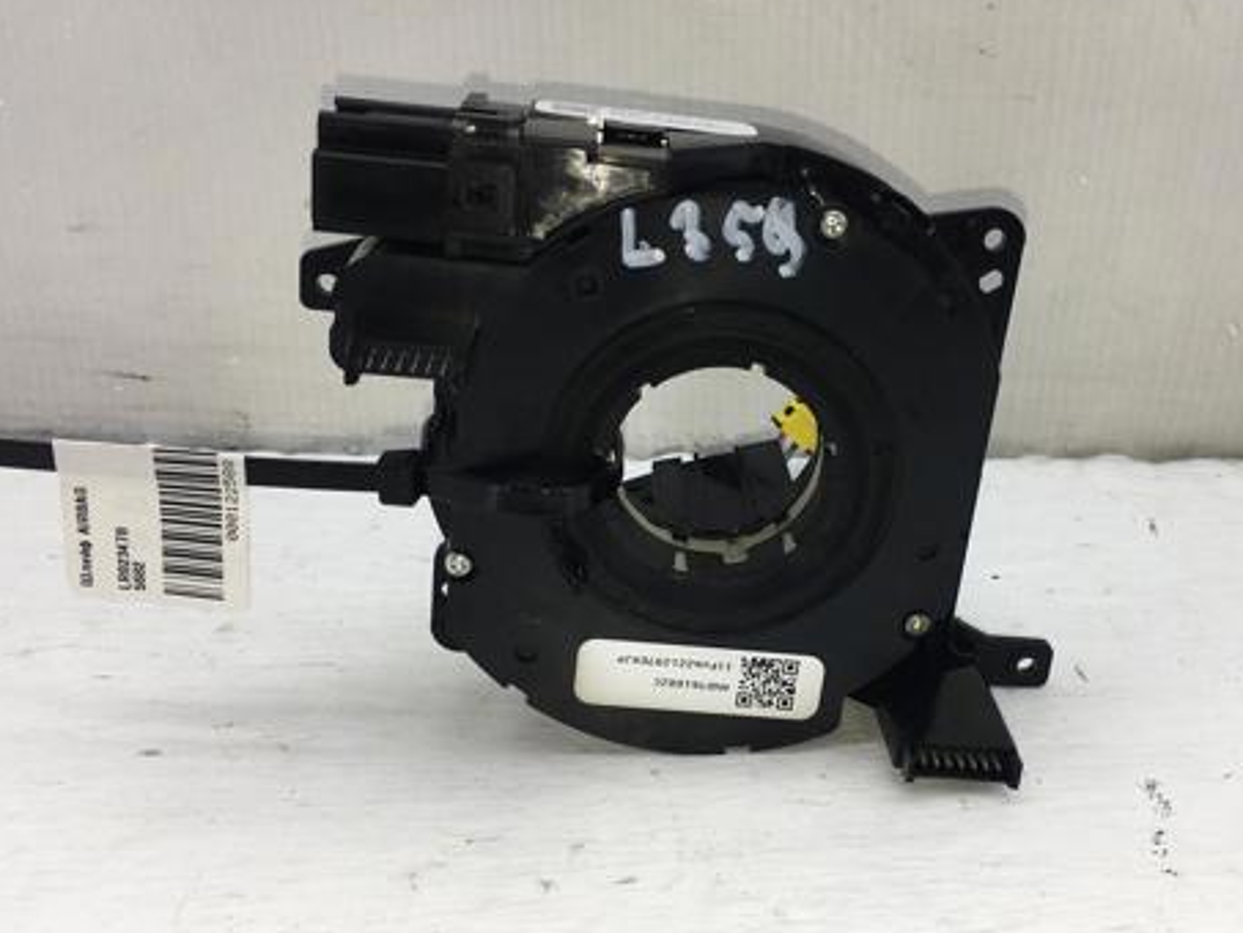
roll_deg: -1.0
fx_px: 1473
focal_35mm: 41
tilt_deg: -22.5
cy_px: 499
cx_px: 738
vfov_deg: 35.1
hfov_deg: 45.5
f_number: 2.2
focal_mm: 4.15
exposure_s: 1/356
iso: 25
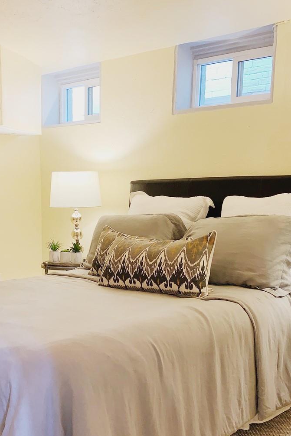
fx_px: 521
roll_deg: -0.4
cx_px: 132
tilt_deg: -7.3
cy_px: 251
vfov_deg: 45.3
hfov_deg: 31.2
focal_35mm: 43
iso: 25
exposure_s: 1/30
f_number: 1.8
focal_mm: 4.25
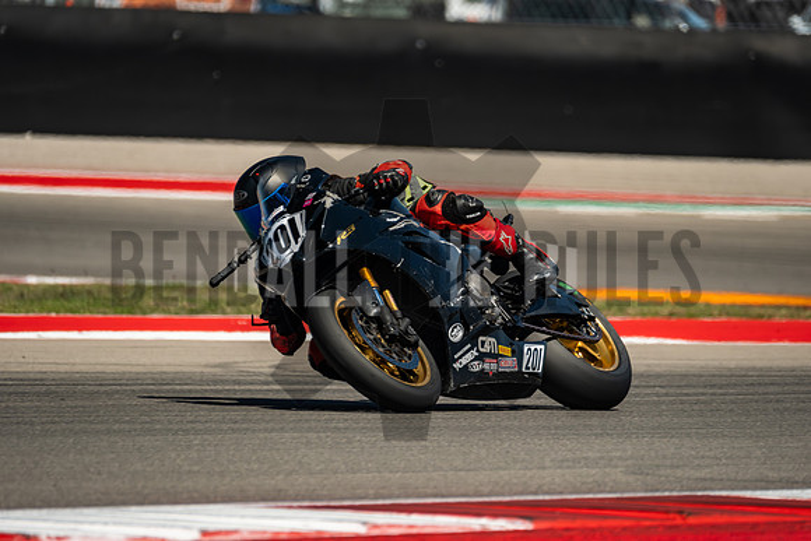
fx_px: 13519
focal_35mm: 600
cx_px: 406
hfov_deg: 3.4
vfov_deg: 2.3
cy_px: 270
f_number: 5.6
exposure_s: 1/1600
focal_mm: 400
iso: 500
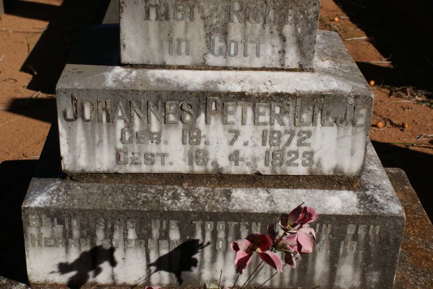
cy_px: 144
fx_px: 722
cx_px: 216
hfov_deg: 33.4
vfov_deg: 22.6
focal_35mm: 60
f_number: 11
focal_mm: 40
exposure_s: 1/250
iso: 100
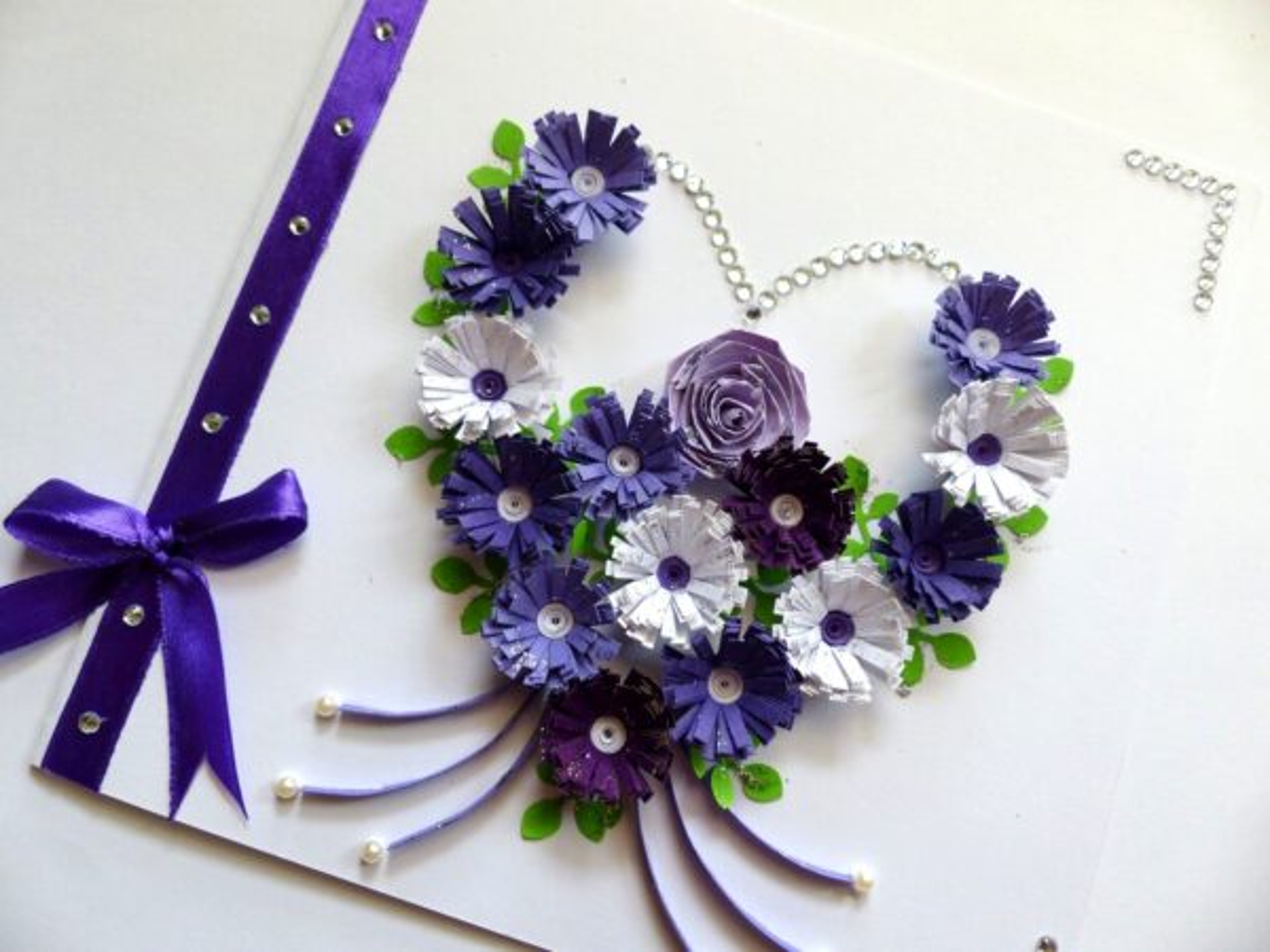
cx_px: 635
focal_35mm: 25
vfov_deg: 54.9
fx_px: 917
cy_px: 476
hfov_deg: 69.4
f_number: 2.8
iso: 100
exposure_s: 1/60
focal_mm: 4.5
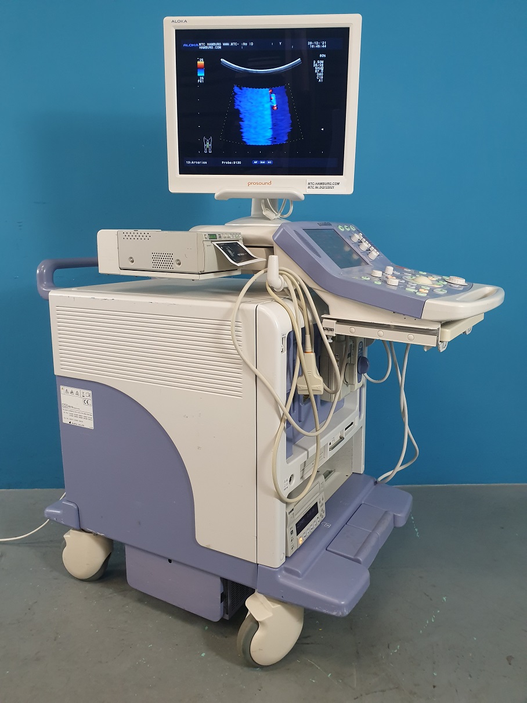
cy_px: 352
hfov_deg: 53.1
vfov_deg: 67.3
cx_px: 264
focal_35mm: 26
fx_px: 528
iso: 320
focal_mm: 4.3
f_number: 2.4
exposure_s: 1/50
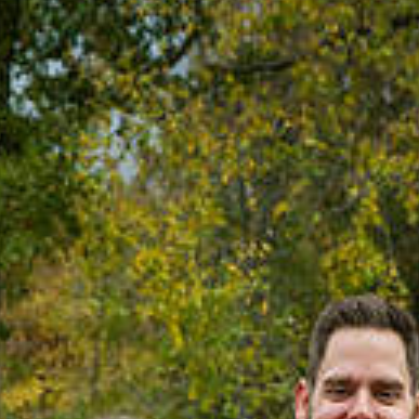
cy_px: 708
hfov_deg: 13.1
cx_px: 156
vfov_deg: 12.2
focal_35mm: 133
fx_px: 1821
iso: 400
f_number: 5.6
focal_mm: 45
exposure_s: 1/500
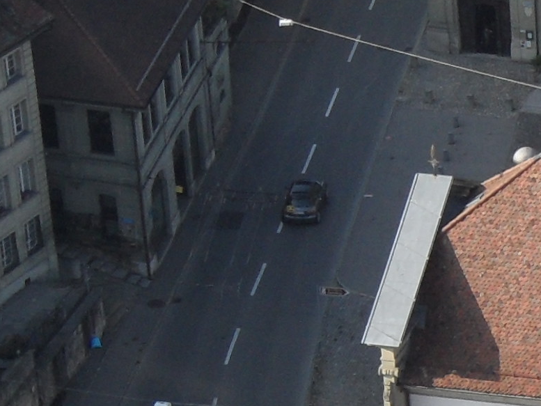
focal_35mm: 206
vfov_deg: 7.1
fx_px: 3220
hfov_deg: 9.2
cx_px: 989
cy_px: 561
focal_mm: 6.5
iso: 80
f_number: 3.6
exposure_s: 1/350
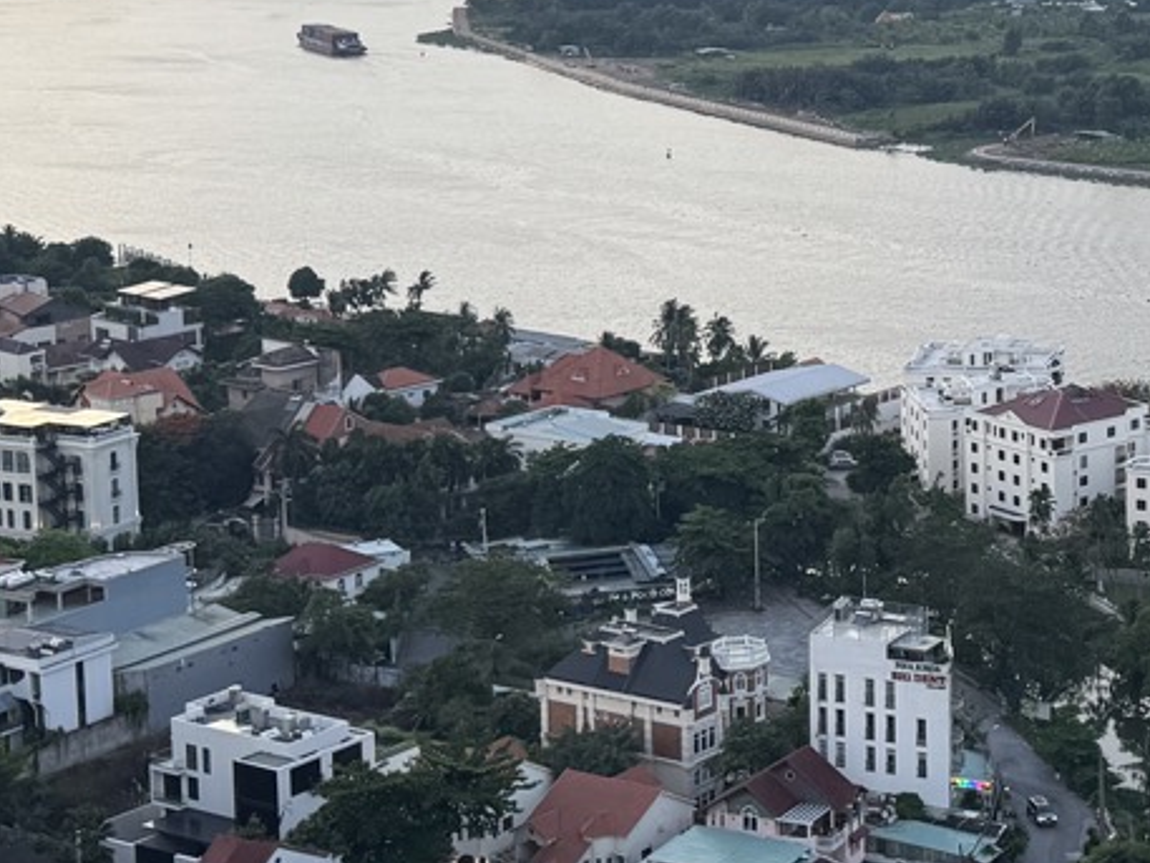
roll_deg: +0.5
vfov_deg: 17.4
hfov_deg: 22.0
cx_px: 1258
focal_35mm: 84
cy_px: 143
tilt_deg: -8.3
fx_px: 2791
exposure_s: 1/470
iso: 80
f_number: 1.78
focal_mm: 6.76
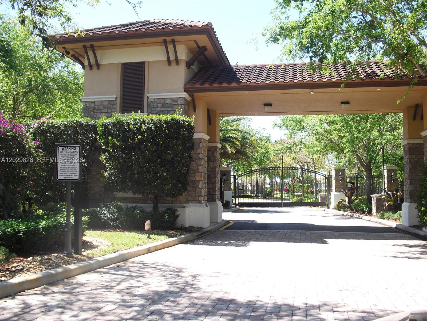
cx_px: 214
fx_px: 444
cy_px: 160
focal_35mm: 36
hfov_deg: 51.4
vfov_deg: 39.7
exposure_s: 1/320
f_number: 3.1
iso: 100
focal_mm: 6.3
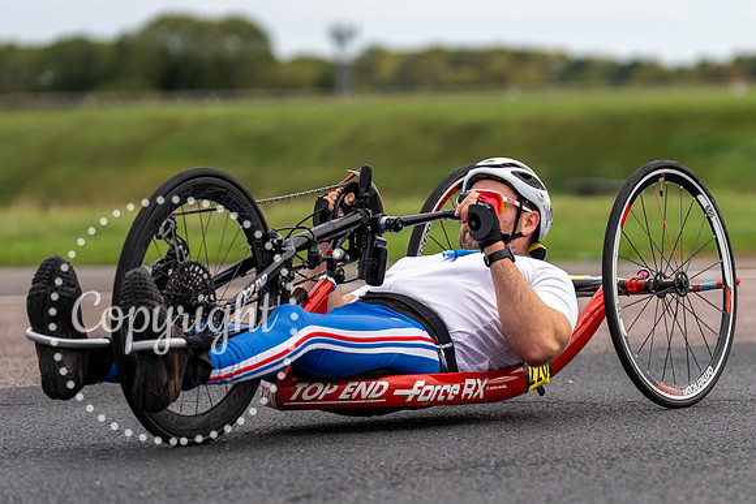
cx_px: 484
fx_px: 4058
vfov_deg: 7.1
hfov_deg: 10.6
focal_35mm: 193
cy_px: 309
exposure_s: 1/1000
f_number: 3.5
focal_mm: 151
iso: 125
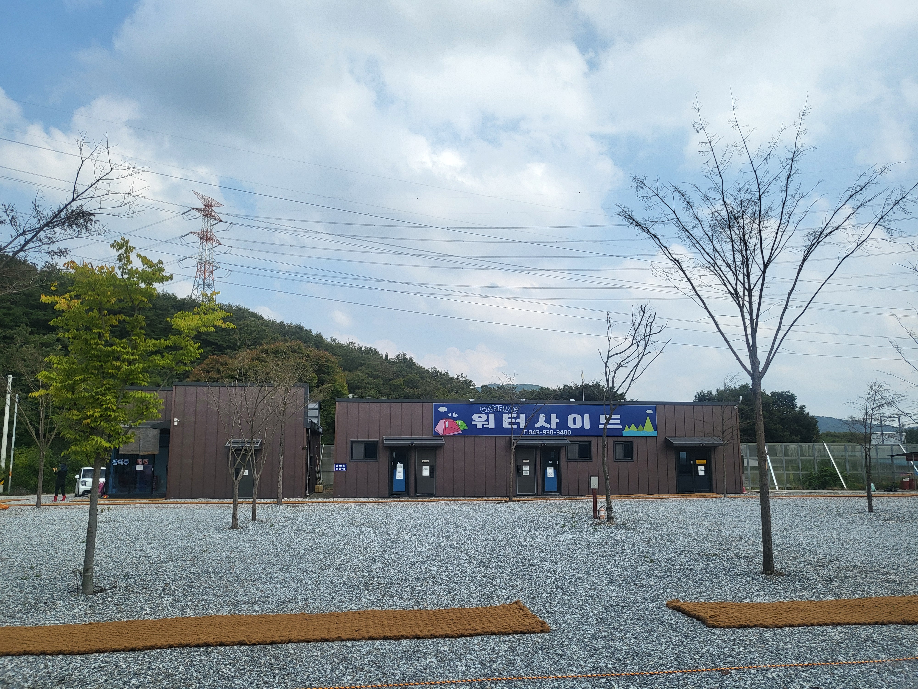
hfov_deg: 67.3
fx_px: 690
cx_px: 459
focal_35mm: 26
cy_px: 344
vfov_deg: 53.1
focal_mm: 4.25
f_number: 1.8
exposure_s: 1/4142
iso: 50
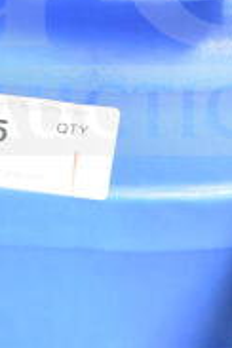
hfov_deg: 5.7
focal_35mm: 240
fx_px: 2320
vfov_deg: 8.5
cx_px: 167
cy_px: 4
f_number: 4.5
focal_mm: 32
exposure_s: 1/50
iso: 9000
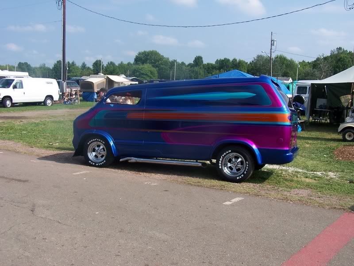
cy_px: 133
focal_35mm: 43
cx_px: 177
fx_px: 440
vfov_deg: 33.6
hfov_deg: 43.9
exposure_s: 1/750
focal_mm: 7.1
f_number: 4
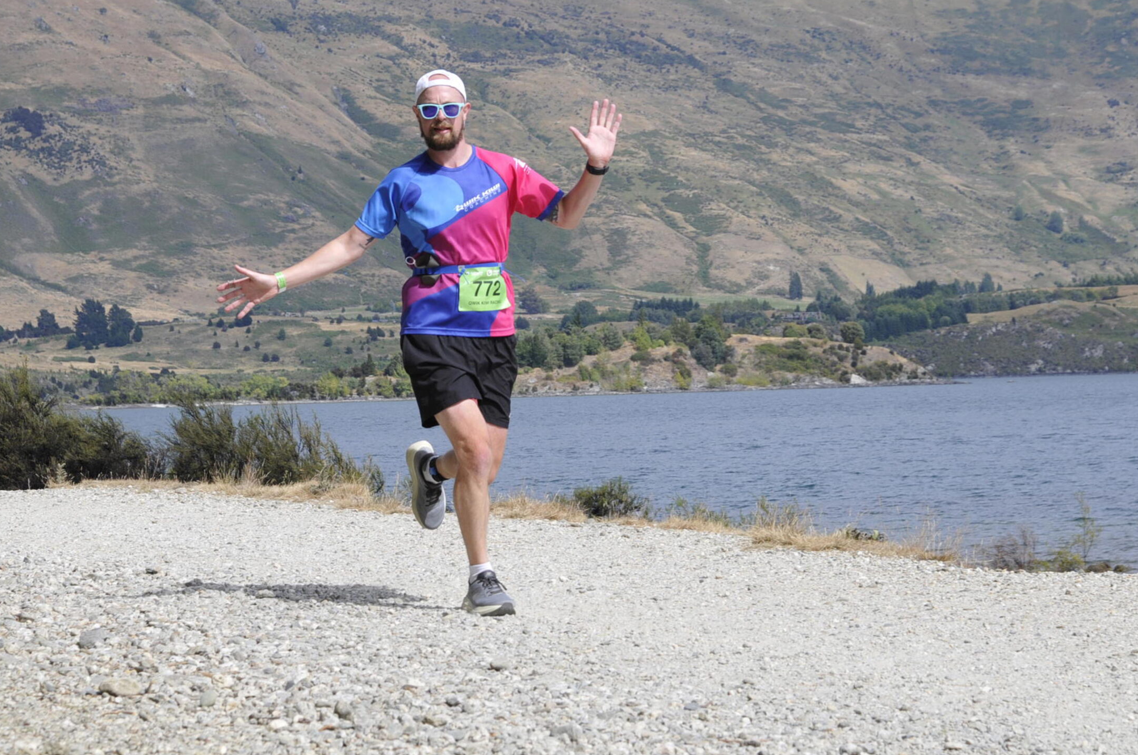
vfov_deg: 13.8
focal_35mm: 99
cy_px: 326
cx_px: 563
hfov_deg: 20.6
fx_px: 3125
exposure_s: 1/640
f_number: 7.1
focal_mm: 56
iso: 200
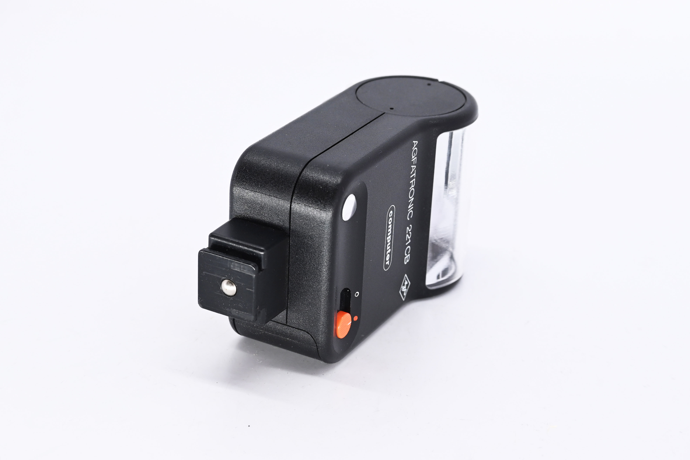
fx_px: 1437
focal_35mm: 75
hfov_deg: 27.0
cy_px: 230
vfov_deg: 18.2
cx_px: 345
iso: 500
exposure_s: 1/200
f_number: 9
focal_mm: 50
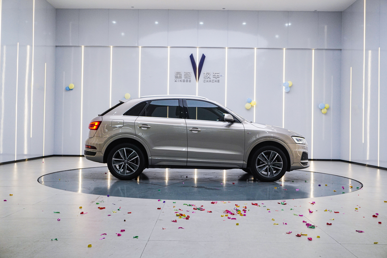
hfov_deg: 51.3
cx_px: 194
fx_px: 403
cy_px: 129
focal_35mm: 38
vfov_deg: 35.5
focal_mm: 25
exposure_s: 1/80
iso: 800
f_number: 6.3
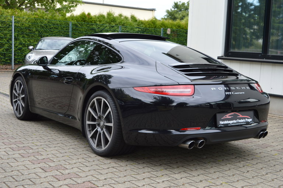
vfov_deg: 26.4
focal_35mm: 51
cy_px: 94
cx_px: 142
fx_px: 401
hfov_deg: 38.9
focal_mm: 34
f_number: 5.6
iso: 100
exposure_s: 1/125
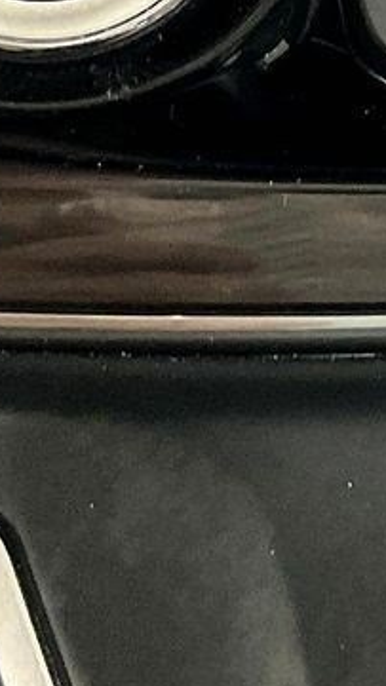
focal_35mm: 140
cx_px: 762
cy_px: -78
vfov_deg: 14.9
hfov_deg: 8.3
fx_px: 2548
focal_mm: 3
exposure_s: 1/45
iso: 320
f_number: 1.8
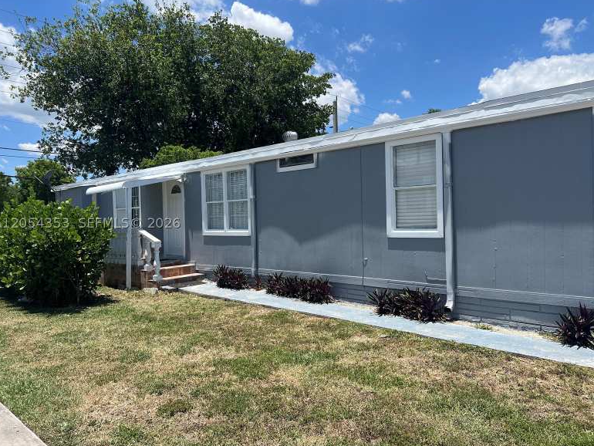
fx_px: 463
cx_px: 299
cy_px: 223
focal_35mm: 27
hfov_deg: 65.3
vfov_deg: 51.4
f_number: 1.5
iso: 50
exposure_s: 1/4274
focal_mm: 5.7
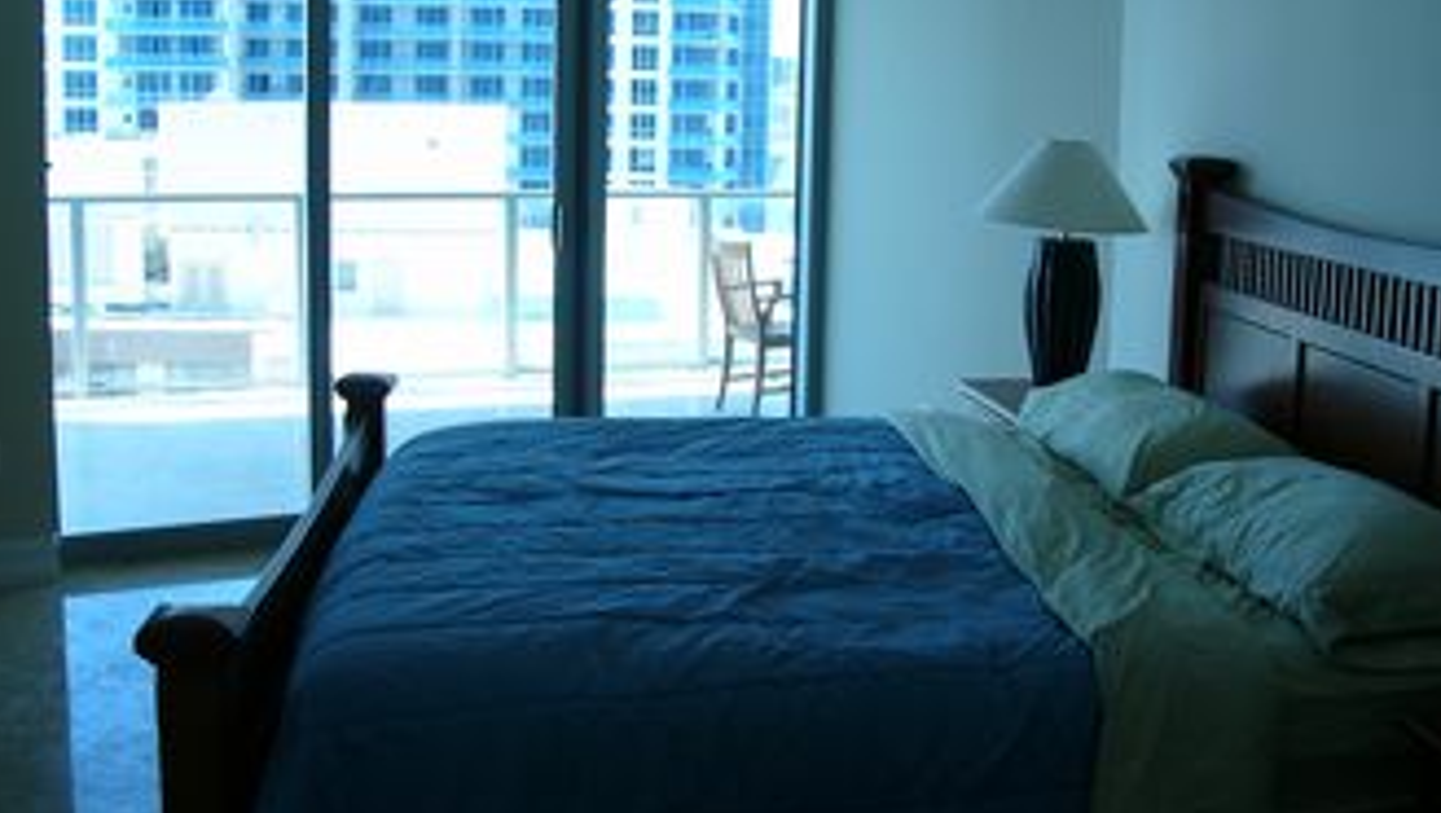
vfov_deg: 27.1
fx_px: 1682
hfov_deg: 46.3
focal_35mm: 44
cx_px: 773
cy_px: 312
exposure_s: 1/60
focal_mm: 6
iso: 50
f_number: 2.8
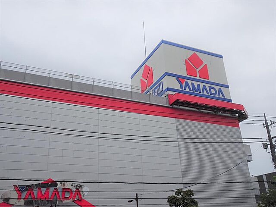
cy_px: 104
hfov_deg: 51.4
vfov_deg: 39.7
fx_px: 287
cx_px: 138
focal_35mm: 36
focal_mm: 6.17
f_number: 4
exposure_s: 1/640
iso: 80
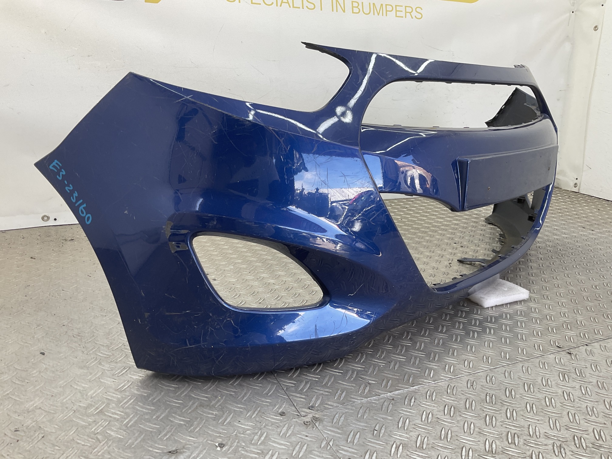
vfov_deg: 48.2
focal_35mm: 29
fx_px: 513
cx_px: 306
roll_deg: -4.6
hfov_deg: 61.7
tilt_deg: -17.1
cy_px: 230
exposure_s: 1/100
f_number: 1.8
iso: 20
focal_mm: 3
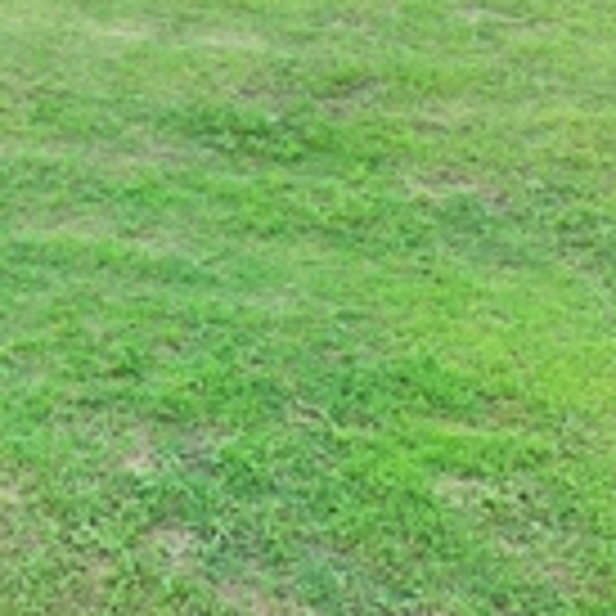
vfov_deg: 26.5
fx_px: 1248
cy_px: 27
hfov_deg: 24.1
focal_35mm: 62
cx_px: -198
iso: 370
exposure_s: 1/320
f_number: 2.8
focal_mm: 12.29
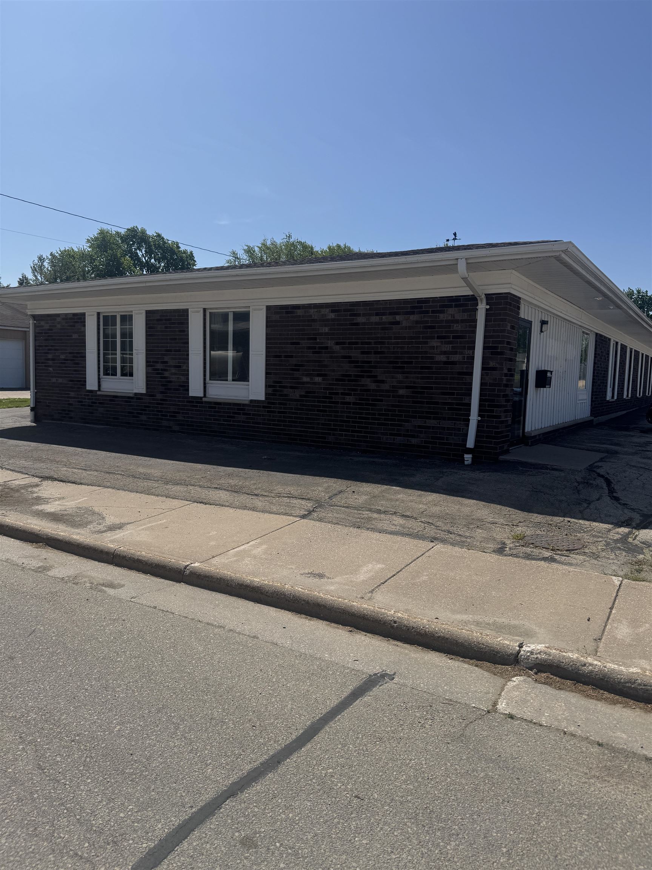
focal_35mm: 24
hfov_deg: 56.8
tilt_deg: -5.5
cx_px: 326
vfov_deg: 71.6
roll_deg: -0.8
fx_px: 603
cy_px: 435
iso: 80
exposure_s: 1/7937
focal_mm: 6.76
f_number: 1.78
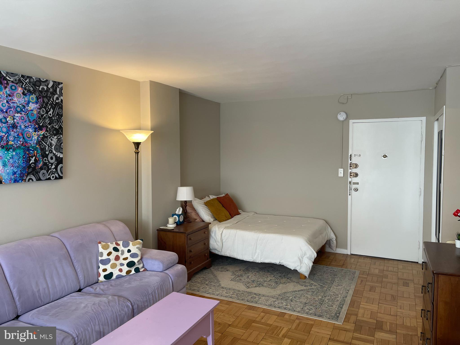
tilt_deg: -3.3
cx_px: 230
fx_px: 332
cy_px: 172
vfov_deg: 54.9
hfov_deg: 69.4
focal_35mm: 25
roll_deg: +0.1
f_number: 1.6
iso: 80
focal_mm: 5.1
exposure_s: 1/60
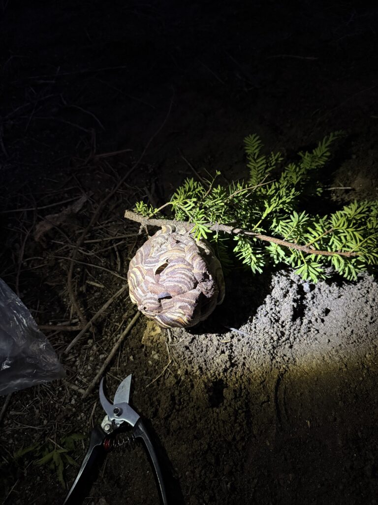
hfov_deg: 56.8
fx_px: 349
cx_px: 189
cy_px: 252
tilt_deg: -57.1
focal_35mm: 24
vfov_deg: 71.6
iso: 800
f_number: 1.78
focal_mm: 6.76
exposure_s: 1/40
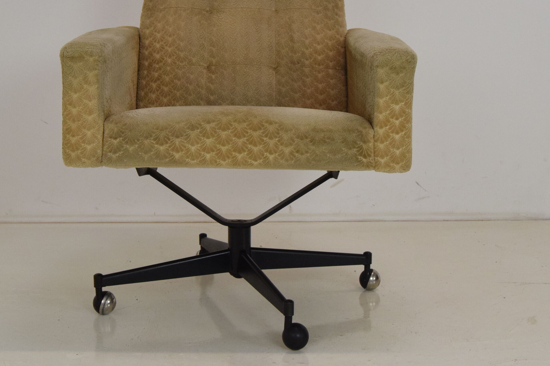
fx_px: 855
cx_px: 235
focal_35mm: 56
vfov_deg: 24.0
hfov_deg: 35.6
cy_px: 102
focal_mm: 24
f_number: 9
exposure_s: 1/320
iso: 1600
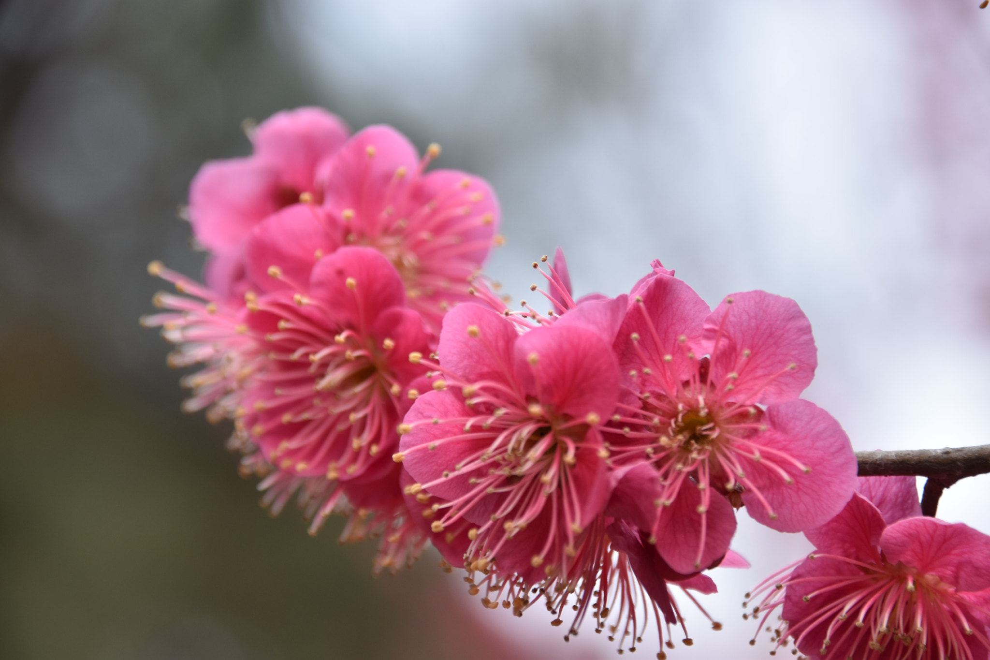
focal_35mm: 375
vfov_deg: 3.7
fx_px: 10311
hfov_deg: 5.5
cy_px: 330
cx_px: 495
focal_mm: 250
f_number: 9
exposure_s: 1/100
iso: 200
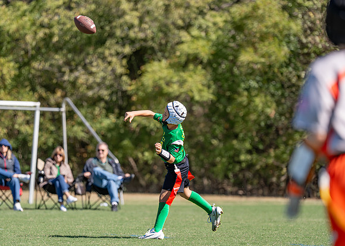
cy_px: 148
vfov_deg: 6.3
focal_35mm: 228
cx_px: 164
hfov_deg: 8.8
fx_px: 2231
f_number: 2.8
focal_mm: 158
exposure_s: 1/3200
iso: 200
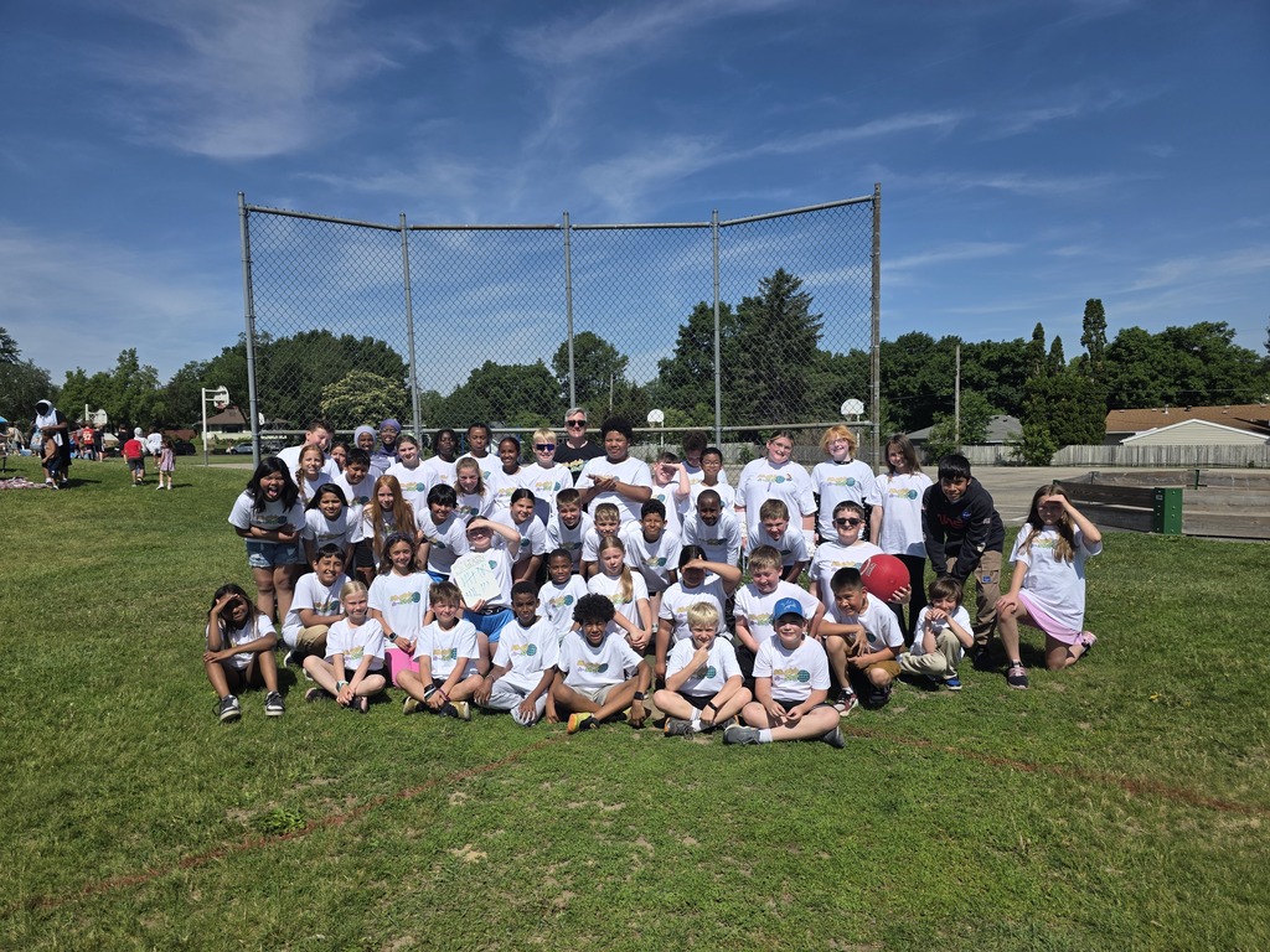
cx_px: 635
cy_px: 476
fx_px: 844
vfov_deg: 58.9
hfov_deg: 73.9
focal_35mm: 23
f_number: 1.7
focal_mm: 6.3
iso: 64
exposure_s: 1/7944
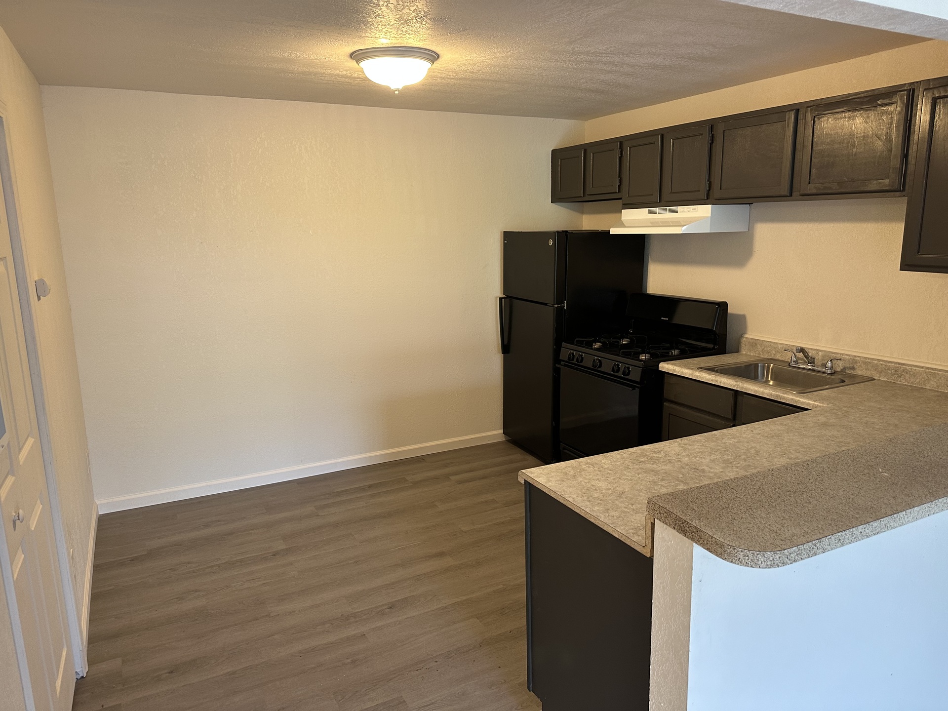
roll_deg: +1.0
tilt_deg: -11.1
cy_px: 356
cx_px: 474
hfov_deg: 71.6
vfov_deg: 56.8
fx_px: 657
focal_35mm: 24
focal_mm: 6.86
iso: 160
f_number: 1.78
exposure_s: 1/60
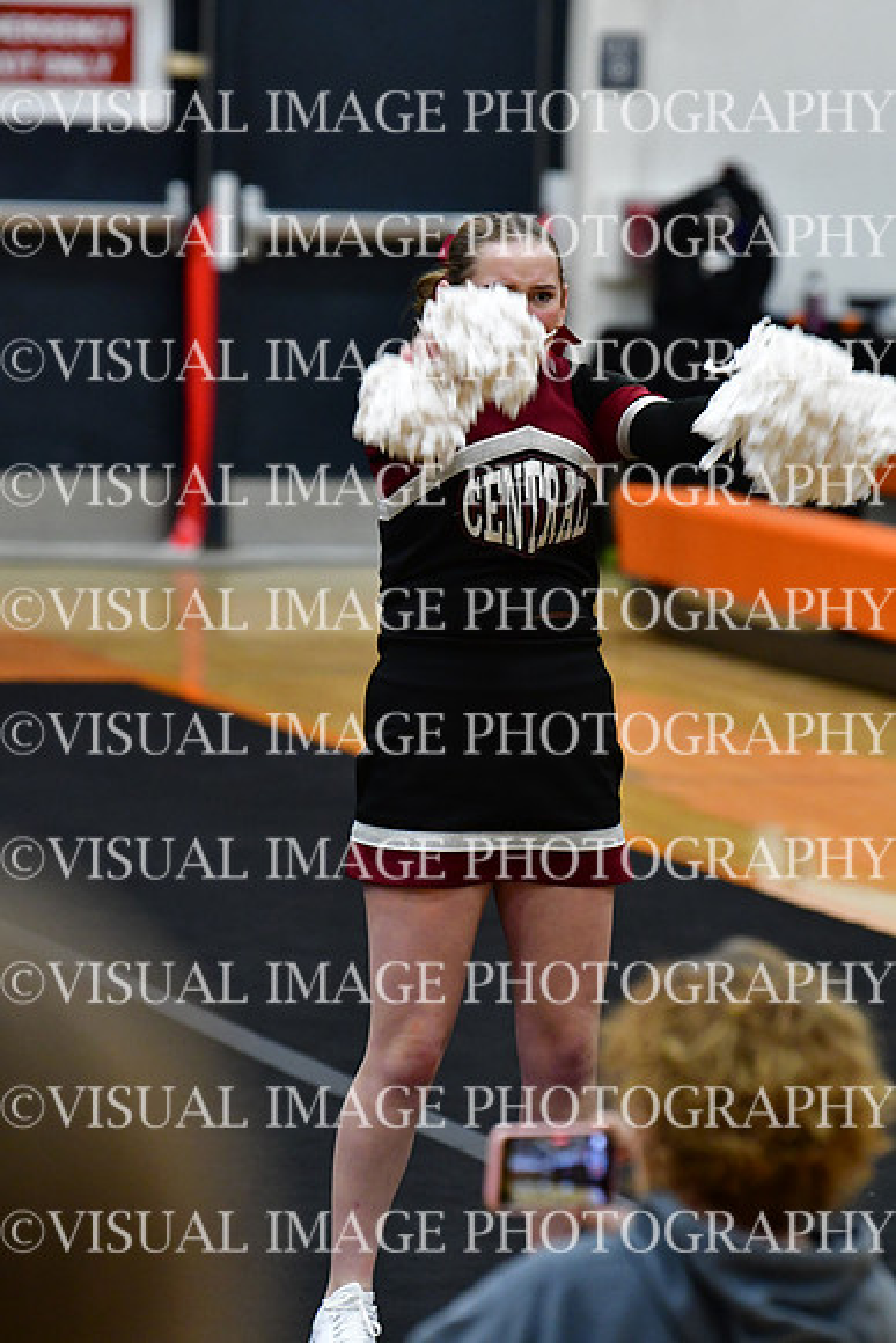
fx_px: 10073
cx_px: 448
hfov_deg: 5.1
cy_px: 672
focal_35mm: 270
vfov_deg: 7.6
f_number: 4
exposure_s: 1/500
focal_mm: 180
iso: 4000
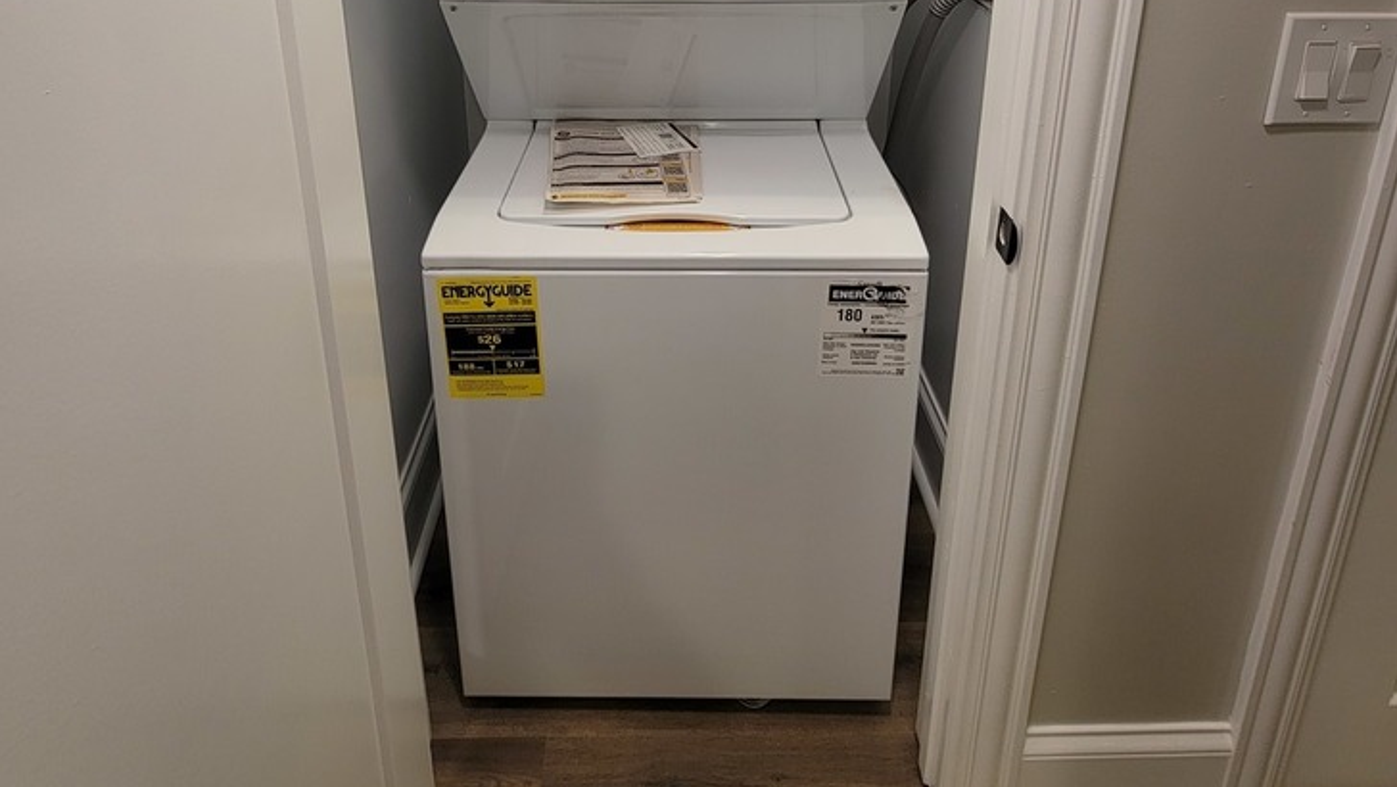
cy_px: 27
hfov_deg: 83.8
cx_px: 670
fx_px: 778
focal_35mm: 21
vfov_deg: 46.3
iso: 64
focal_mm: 2.2
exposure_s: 1/60
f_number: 2.2
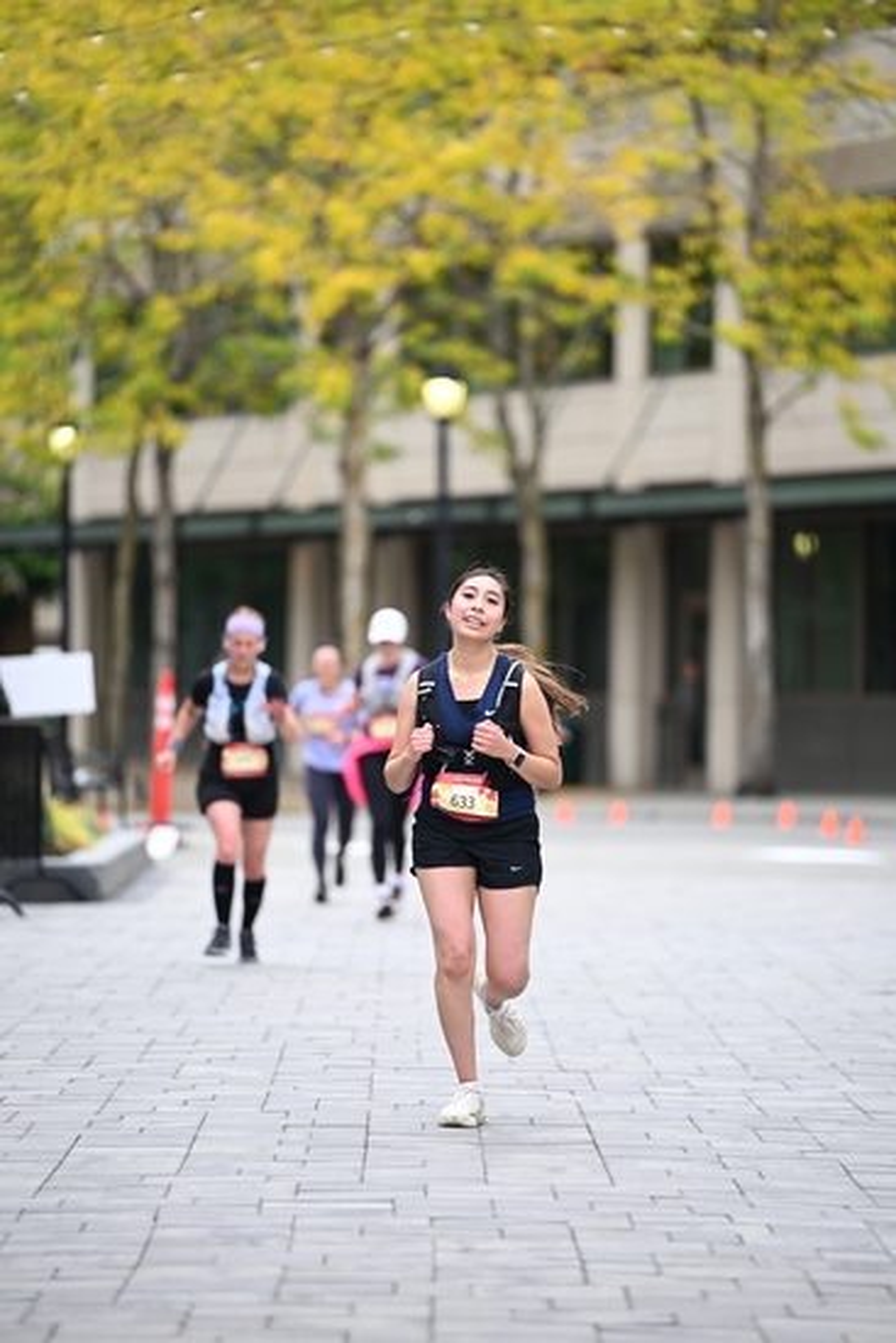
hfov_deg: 6.9
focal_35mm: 200
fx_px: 7461
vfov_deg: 10.3
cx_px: 448
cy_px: 672
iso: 640
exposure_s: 1/1600
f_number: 2.8
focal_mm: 200
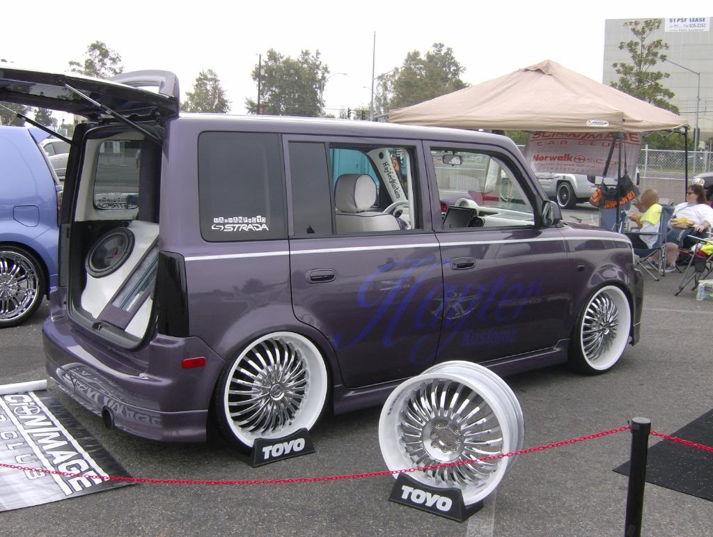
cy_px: 268
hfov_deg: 48.9
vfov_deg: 37.8
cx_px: 356
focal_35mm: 38
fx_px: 784
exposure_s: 1/228
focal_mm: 6.4
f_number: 4.8
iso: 100
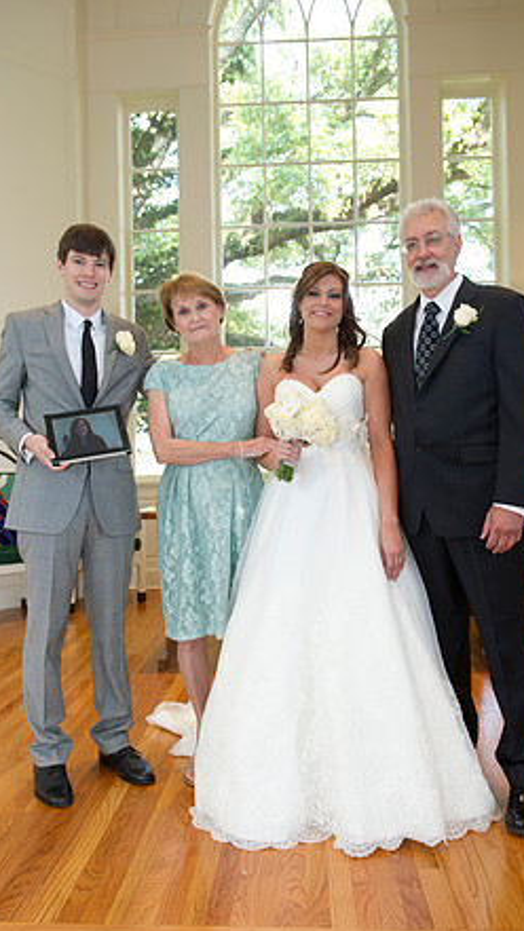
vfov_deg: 62.6
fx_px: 766
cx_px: 259
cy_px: 471
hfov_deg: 37.8
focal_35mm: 31
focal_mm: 29
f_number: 5
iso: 800
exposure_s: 1/80
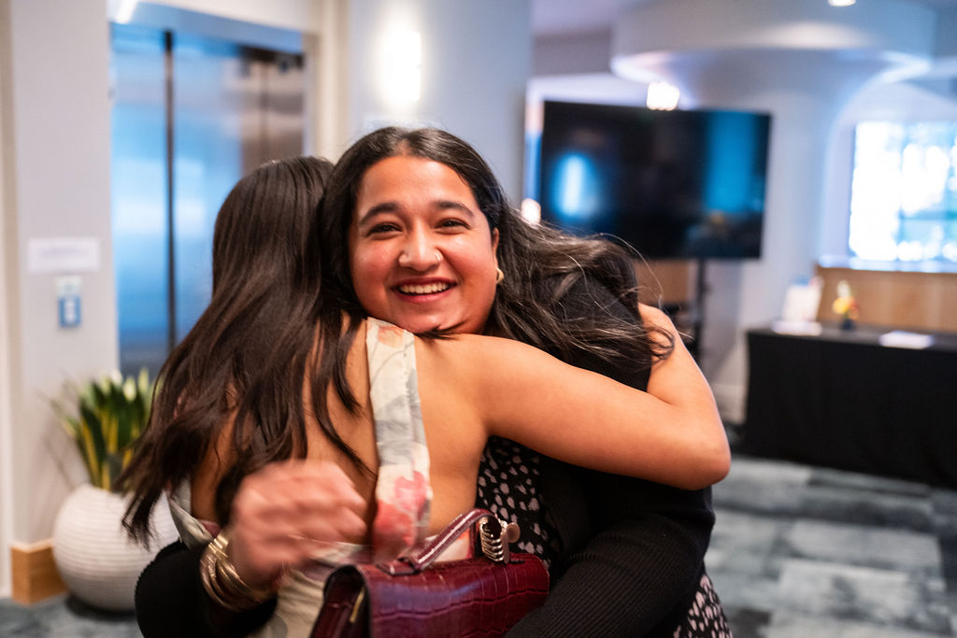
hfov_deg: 48.5
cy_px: 319
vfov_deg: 33.4
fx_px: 1063
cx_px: 478
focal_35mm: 40
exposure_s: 1/100
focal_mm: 40
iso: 1600
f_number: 2.8
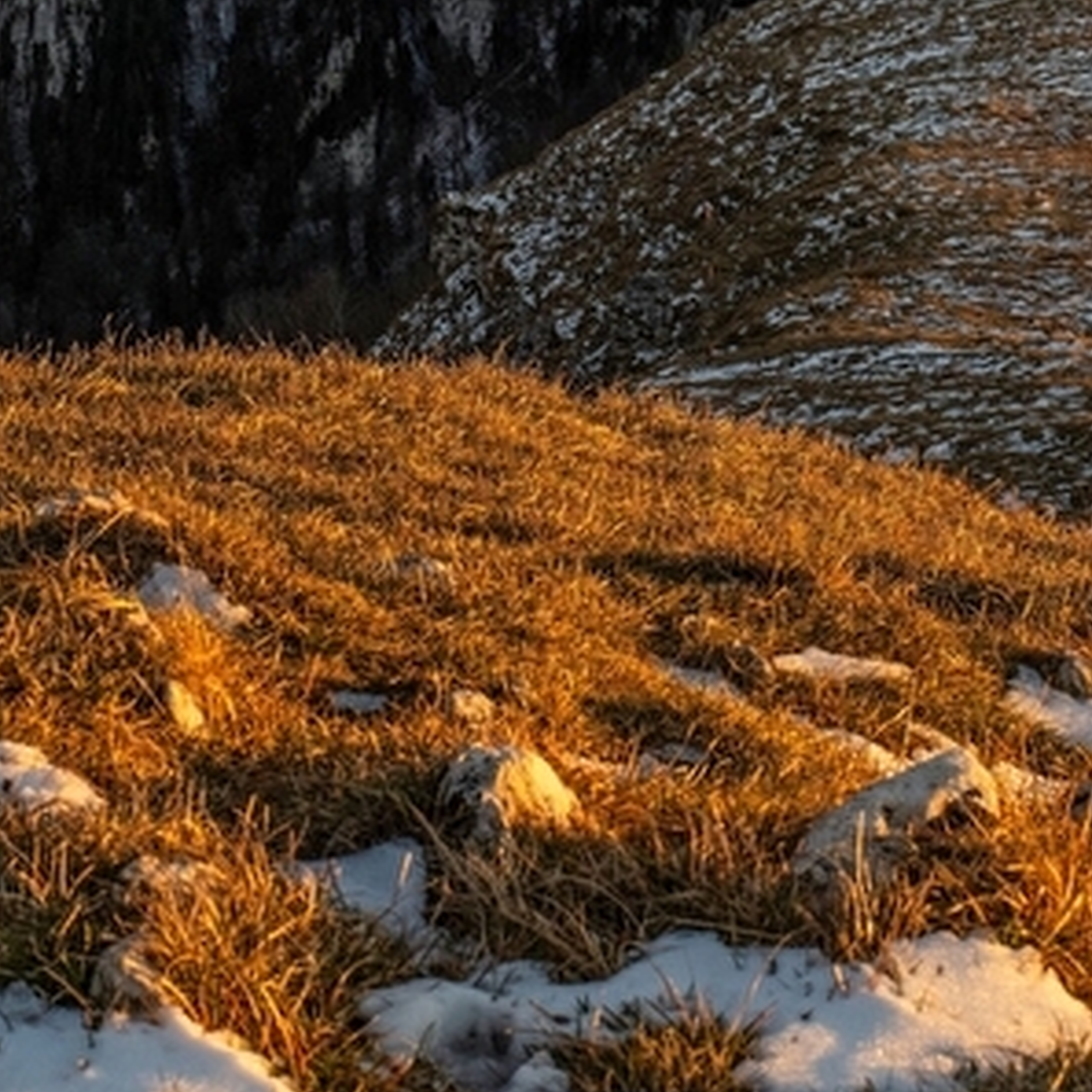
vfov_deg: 13.6
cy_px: 55
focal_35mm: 127
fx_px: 4533
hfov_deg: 13.7
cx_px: 535
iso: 320
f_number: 14
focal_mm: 50
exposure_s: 1/100
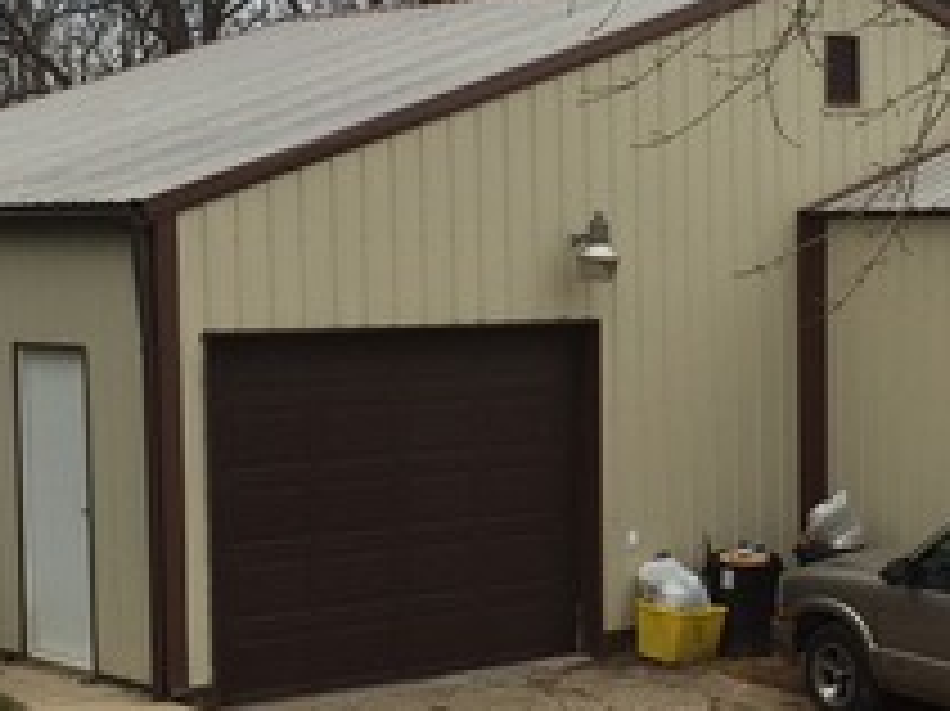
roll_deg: +0.3
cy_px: 472
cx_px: 815
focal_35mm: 88
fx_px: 2414
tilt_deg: -3.8
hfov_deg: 21.9
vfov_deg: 16.7
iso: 32
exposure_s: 1/359
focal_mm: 4.15
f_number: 2.2
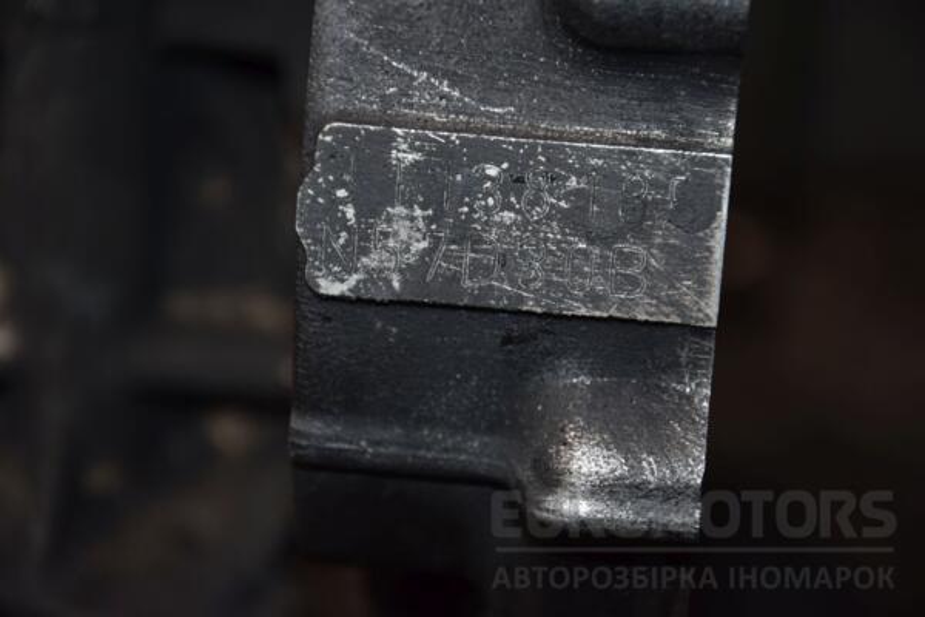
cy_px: 308
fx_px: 4047
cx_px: 462
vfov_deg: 8.7
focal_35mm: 158
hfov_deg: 13.0
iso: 800
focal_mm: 105
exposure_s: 1/60
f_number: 5.6
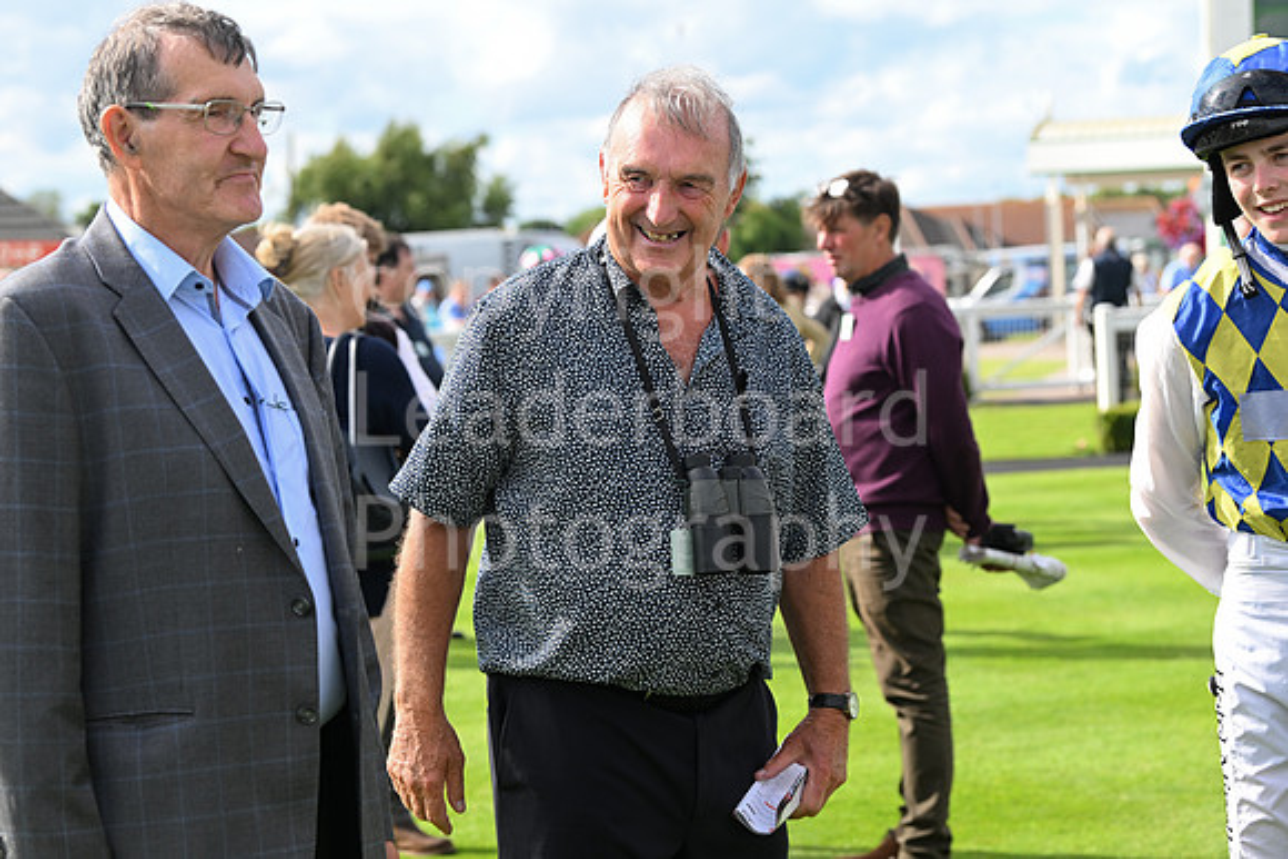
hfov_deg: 23.6
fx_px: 3077
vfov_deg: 15.9
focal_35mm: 86
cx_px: 644
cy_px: 430
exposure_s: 1/1250
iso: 500
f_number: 5.6
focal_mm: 86
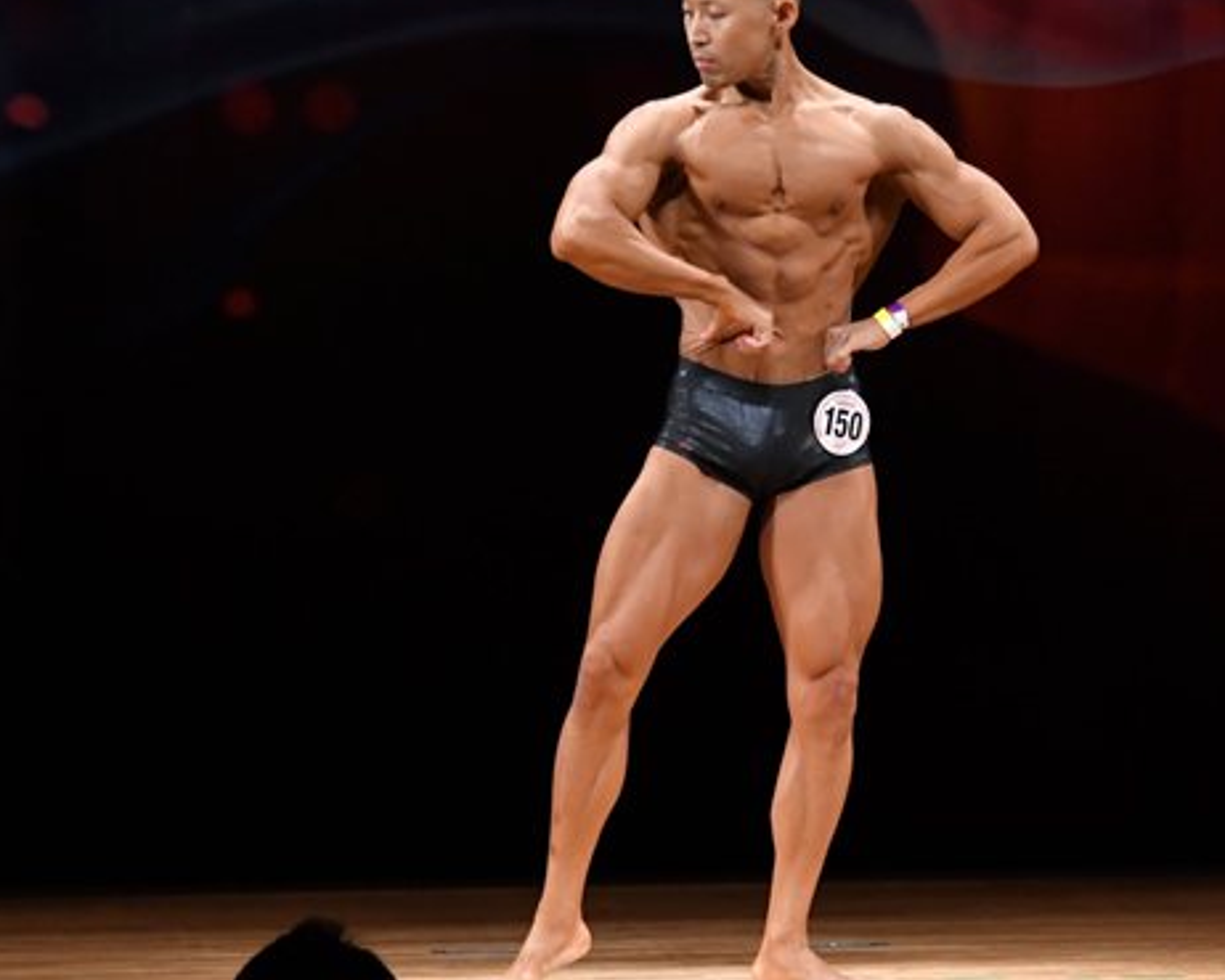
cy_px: 437
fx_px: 12840
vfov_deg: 4.4
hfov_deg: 5.5
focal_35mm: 354
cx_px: 709
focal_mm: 150
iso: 3200
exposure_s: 1/400
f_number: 5.6
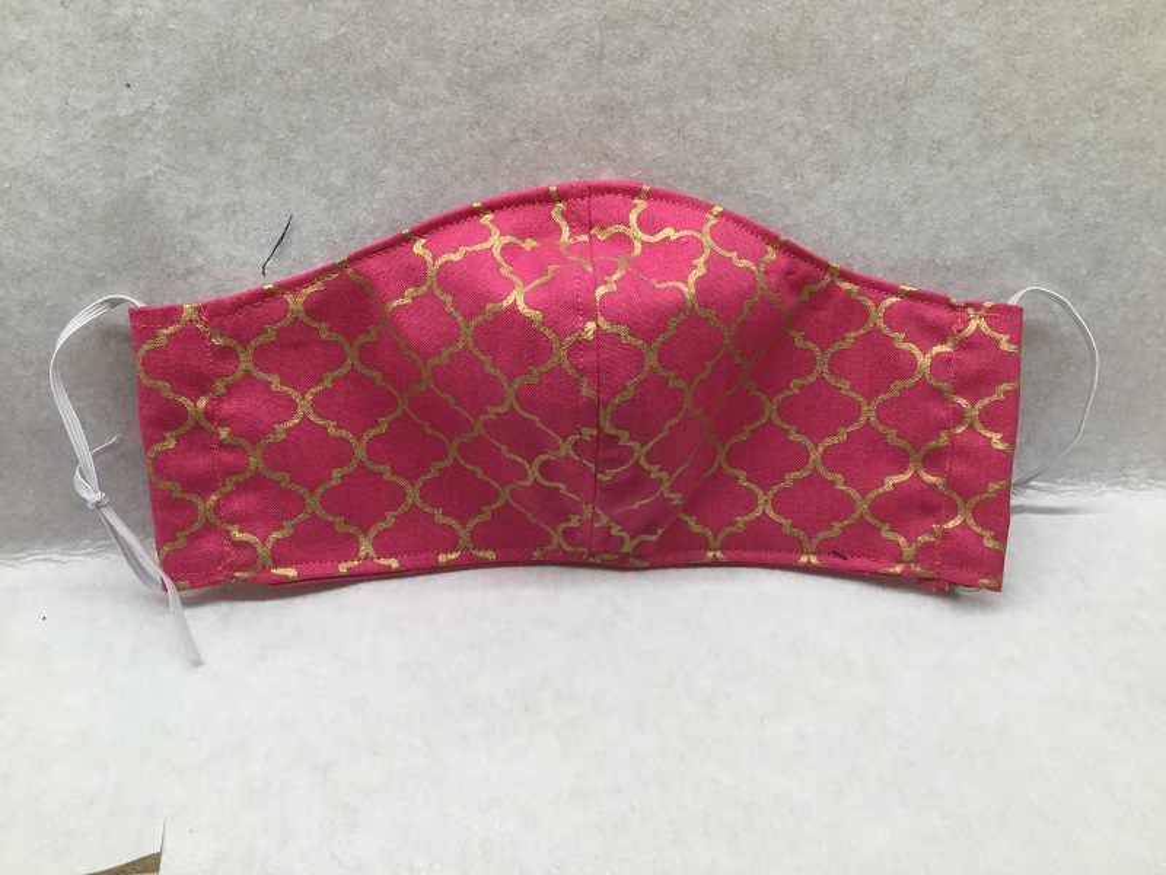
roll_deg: -1.4
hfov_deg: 58.4
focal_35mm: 31
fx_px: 1044
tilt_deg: -44.0
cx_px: 583
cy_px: 438
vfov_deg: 45.4
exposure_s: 1/30
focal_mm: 3.3
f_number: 2.4
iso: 40
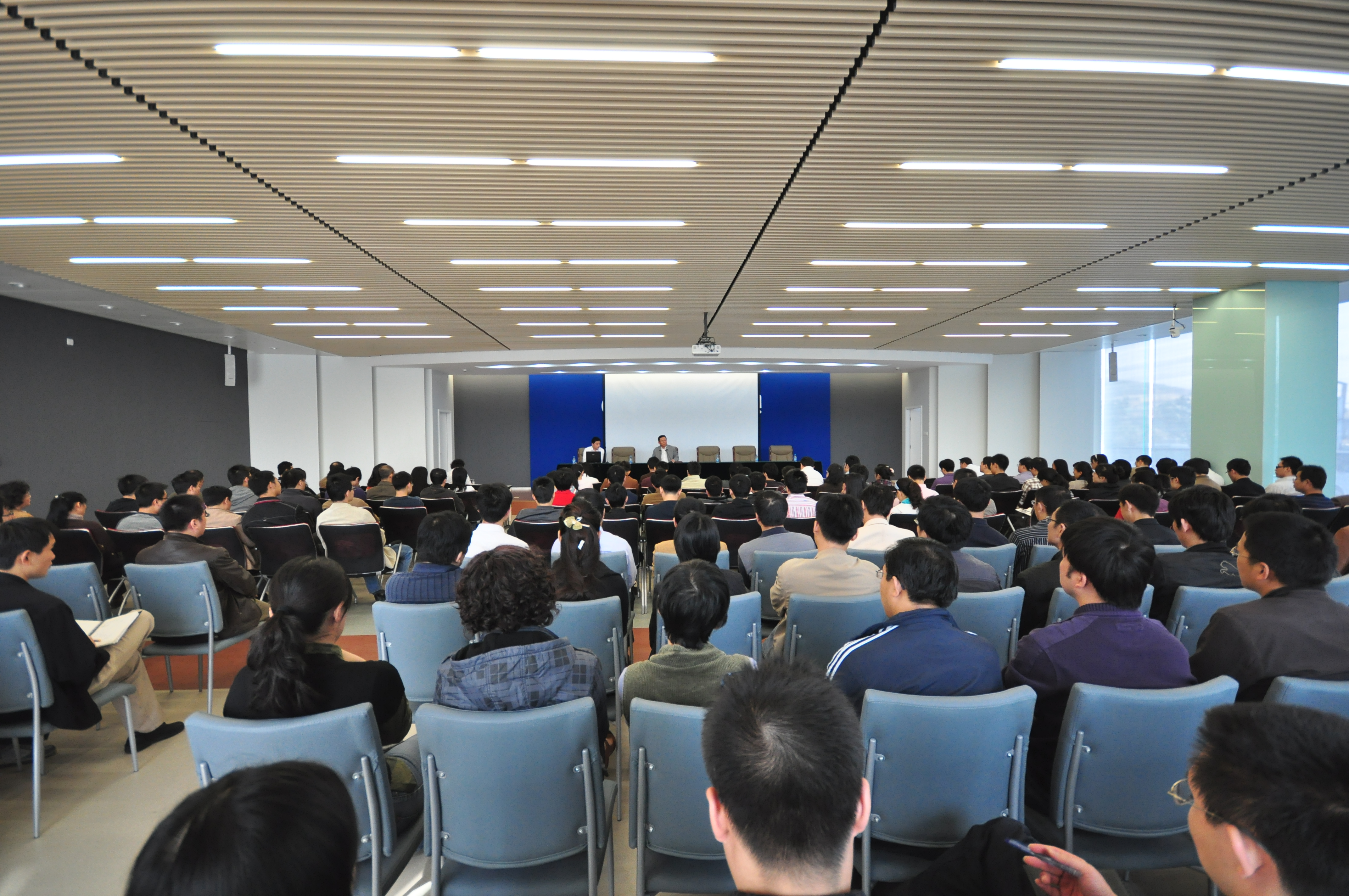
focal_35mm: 15
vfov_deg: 77.2
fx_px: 561
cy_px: 448
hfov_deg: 100.5
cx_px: 674
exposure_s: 1/60
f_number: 4
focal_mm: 10
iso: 800
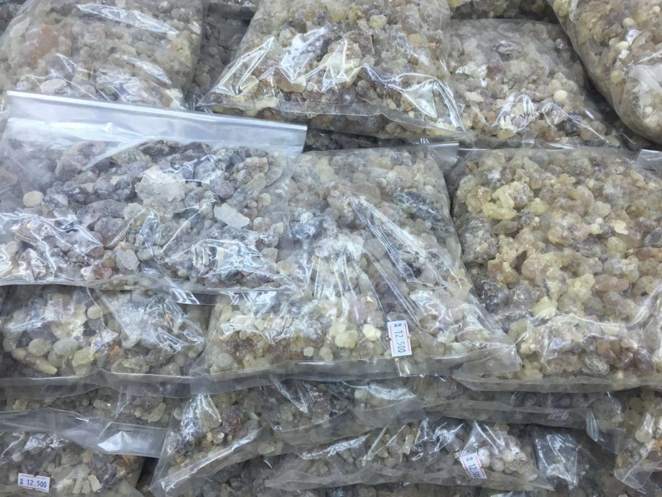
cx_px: 331
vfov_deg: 48.2
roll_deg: +1.6
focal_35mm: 29
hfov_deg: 61.7
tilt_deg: -43.9
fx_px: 555
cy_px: 248
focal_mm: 4.15
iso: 32
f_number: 2.2
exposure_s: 1/33
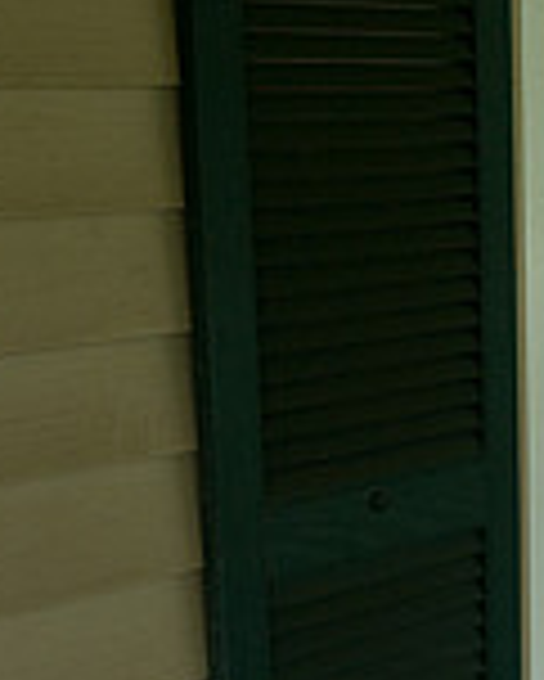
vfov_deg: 24.4
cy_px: 383
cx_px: 533
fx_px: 1568
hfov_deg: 19.2
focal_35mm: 78
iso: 1250
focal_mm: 28
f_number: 4
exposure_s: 1/100
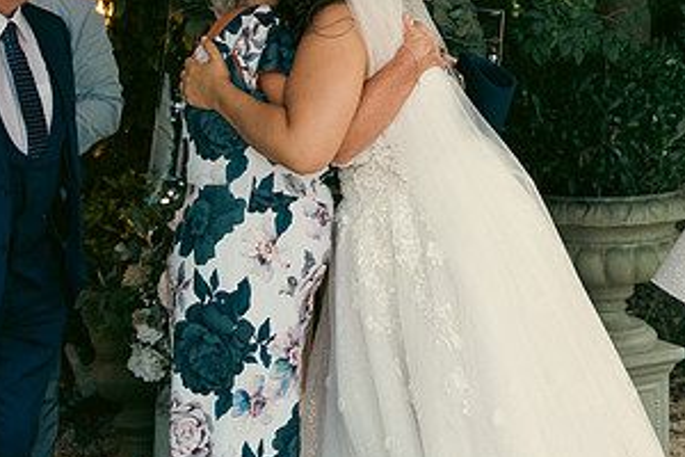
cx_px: 575
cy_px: 90
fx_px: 1693
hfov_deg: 22.5
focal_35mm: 89
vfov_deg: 15.3
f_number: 3.5
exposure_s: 1/200
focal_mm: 31
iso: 640
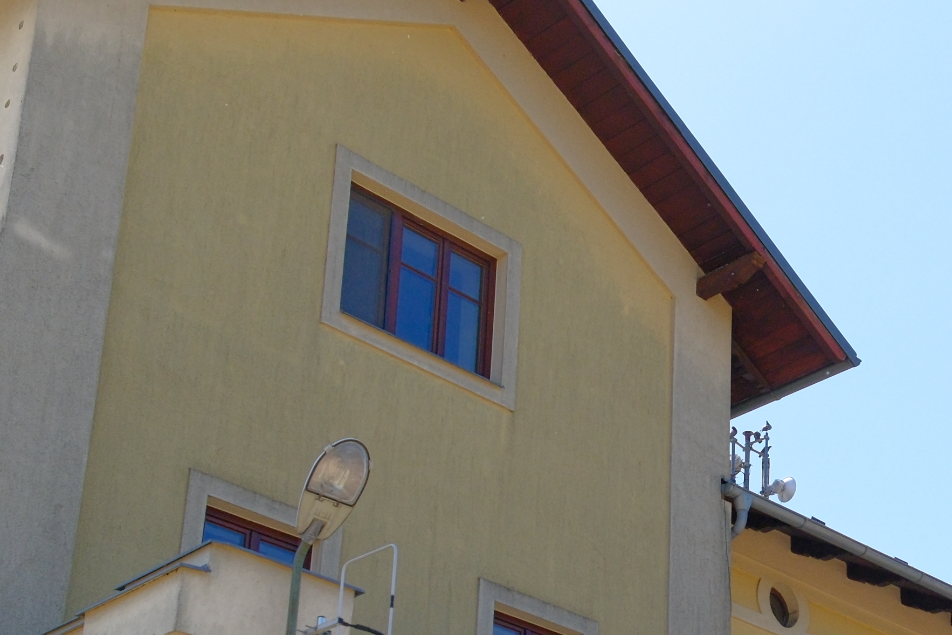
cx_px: 808
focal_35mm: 75
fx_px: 1984
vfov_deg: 17.9
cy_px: 568
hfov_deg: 26.3
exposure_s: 1/1500
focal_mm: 20
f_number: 5.6
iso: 640
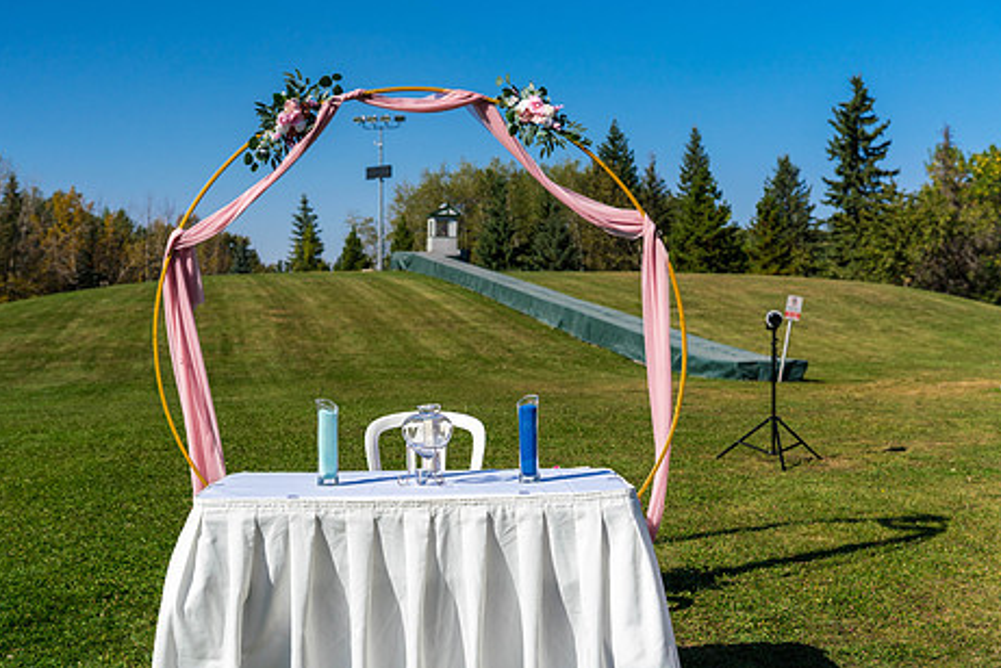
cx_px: 430
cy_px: 322
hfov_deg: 44.4
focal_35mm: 44
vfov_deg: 30.6
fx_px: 1224
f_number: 3.5
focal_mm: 35
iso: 250
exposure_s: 1/5000
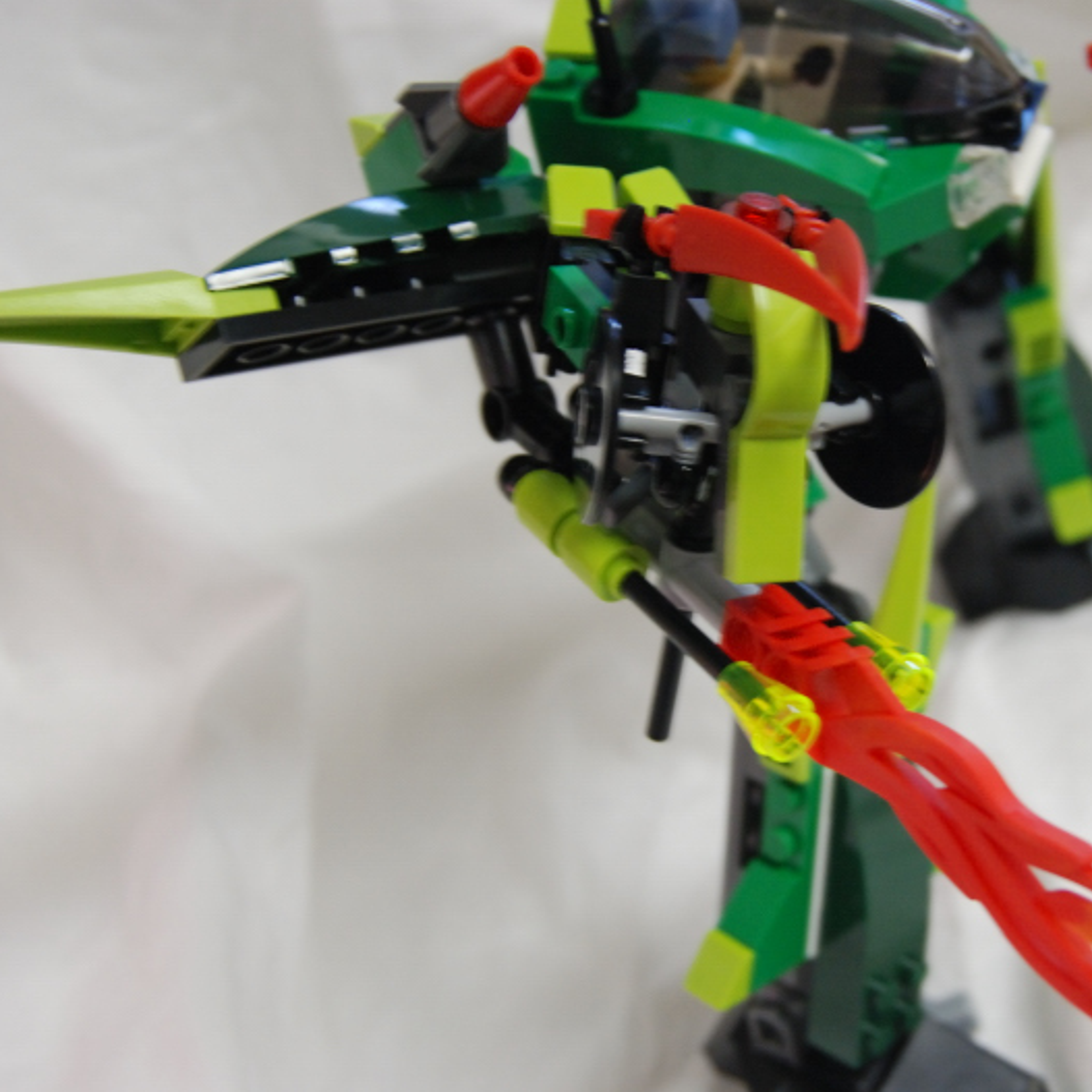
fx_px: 2213
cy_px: 549
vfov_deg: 27.7
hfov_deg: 27.4
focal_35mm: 62
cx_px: 792
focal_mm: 32
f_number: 6.3
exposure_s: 1/15
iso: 800
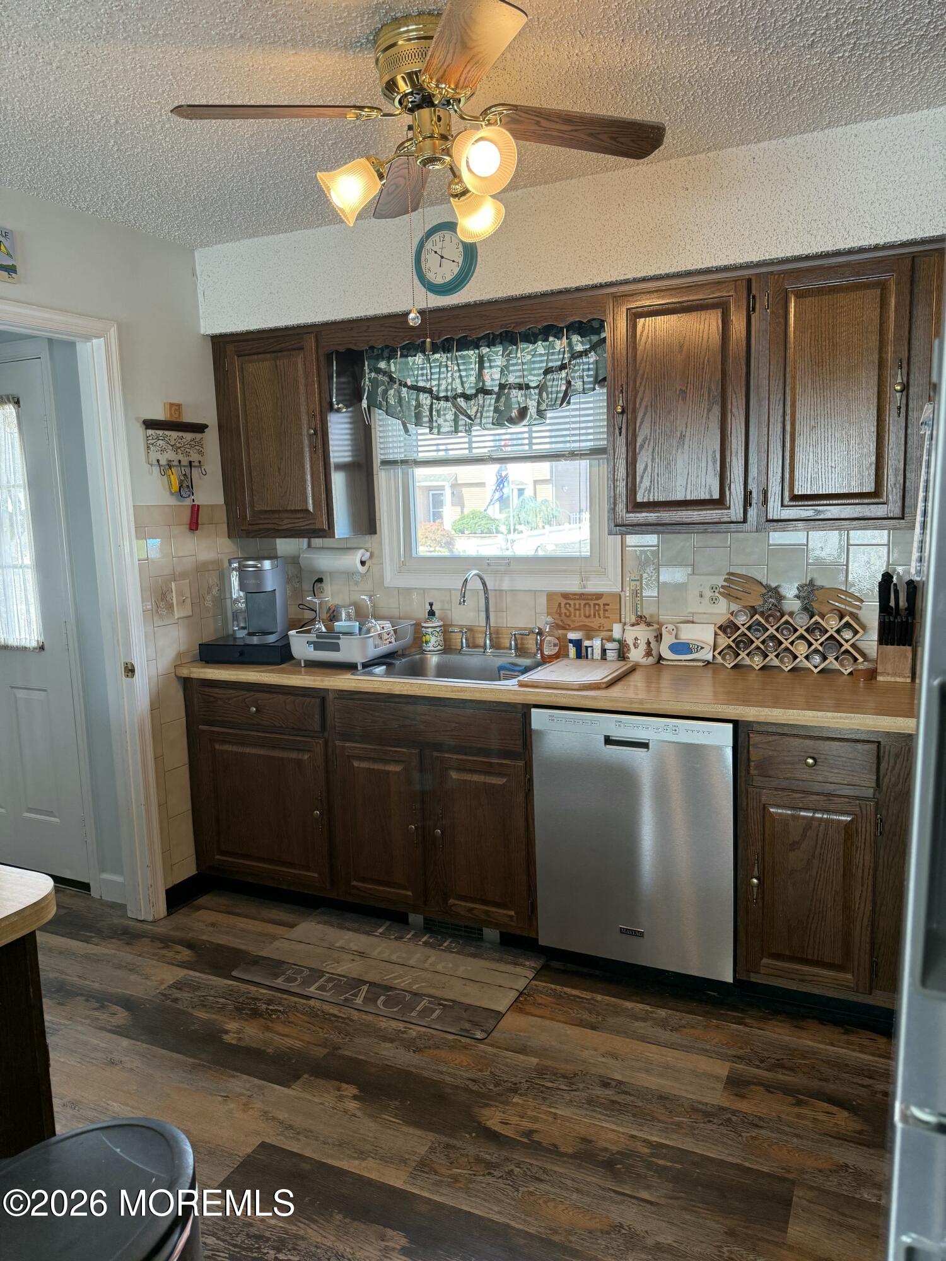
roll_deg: +1.9
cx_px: 473
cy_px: 630
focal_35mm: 24
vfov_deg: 71.6
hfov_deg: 56.8
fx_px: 875
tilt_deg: -7.5
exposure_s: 1/120
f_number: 1.78
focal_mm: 6.76
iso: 200
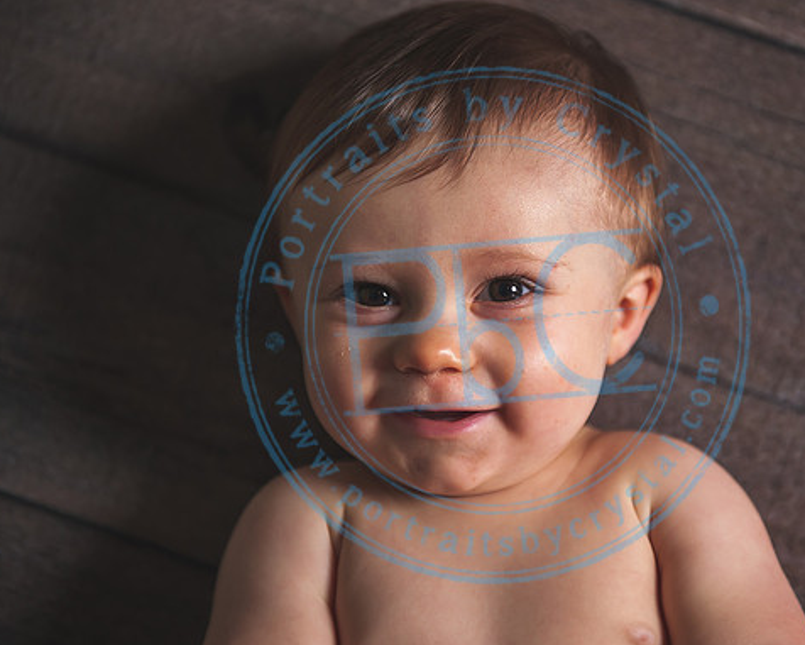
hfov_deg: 23.8
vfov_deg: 19.2
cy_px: 325
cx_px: 479
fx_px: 1906
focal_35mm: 80
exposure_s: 1/200
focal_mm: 70
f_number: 2.8
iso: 200
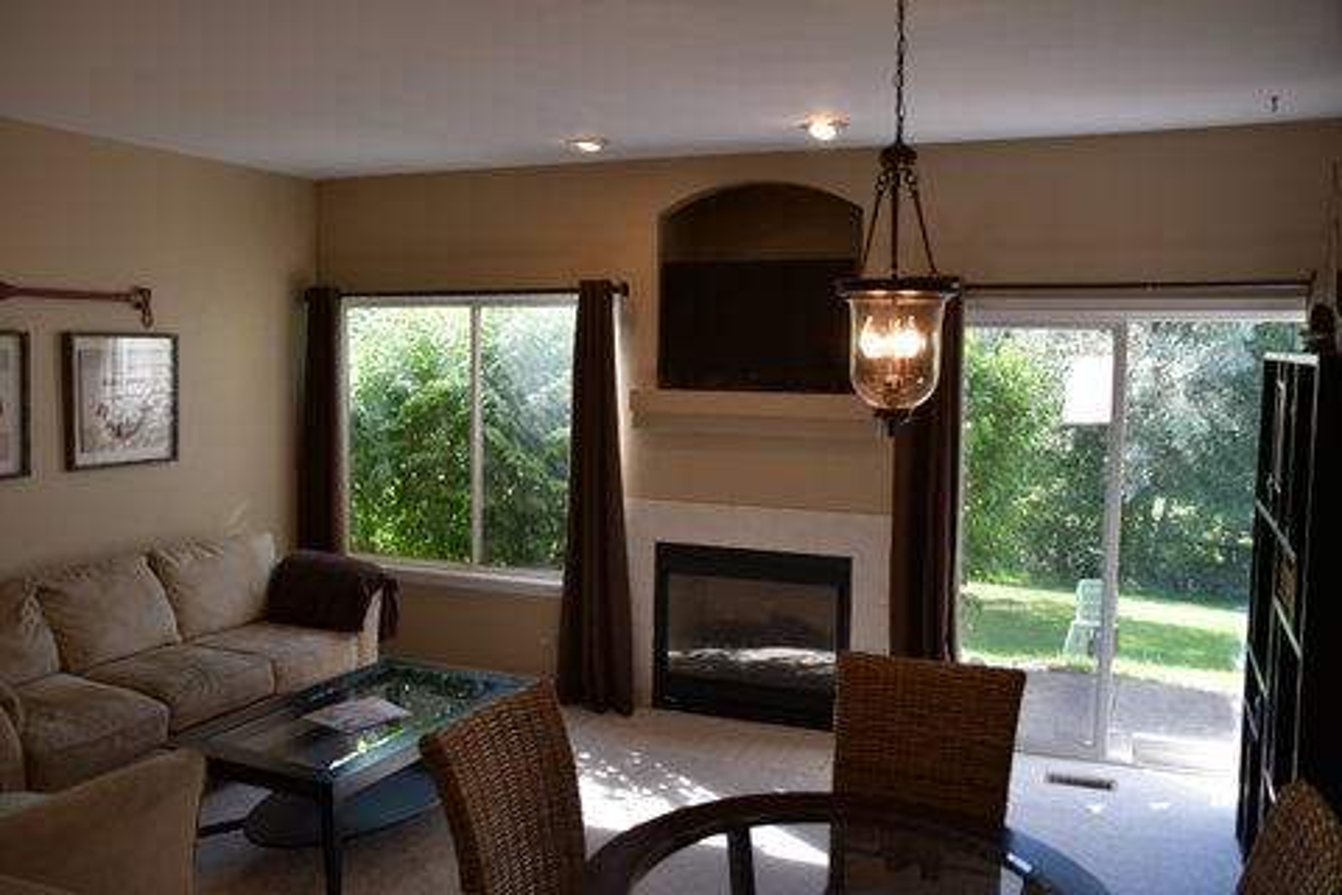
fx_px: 1118
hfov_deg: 61.9
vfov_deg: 43.6
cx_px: 671
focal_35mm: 30
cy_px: 448
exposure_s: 1/320
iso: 400
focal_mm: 20
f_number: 3.5
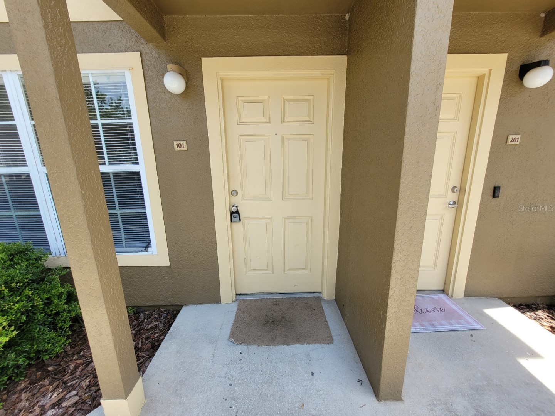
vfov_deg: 89.9
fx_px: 208
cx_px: 278
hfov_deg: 106.2
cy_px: 208
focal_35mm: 13
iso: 40
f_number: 2.2
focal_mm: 1.74
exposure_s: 1/293
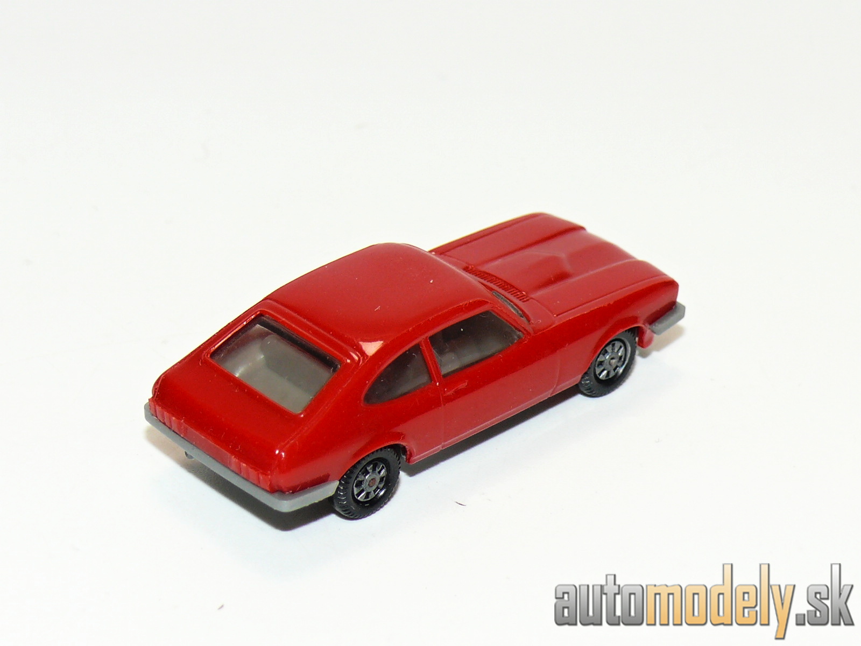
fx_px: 3134
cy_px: 323
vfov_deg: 11.8
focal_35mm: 126
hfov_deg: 15.6
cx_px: 430
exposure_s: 1/30
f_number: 4
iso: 100
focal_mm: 15
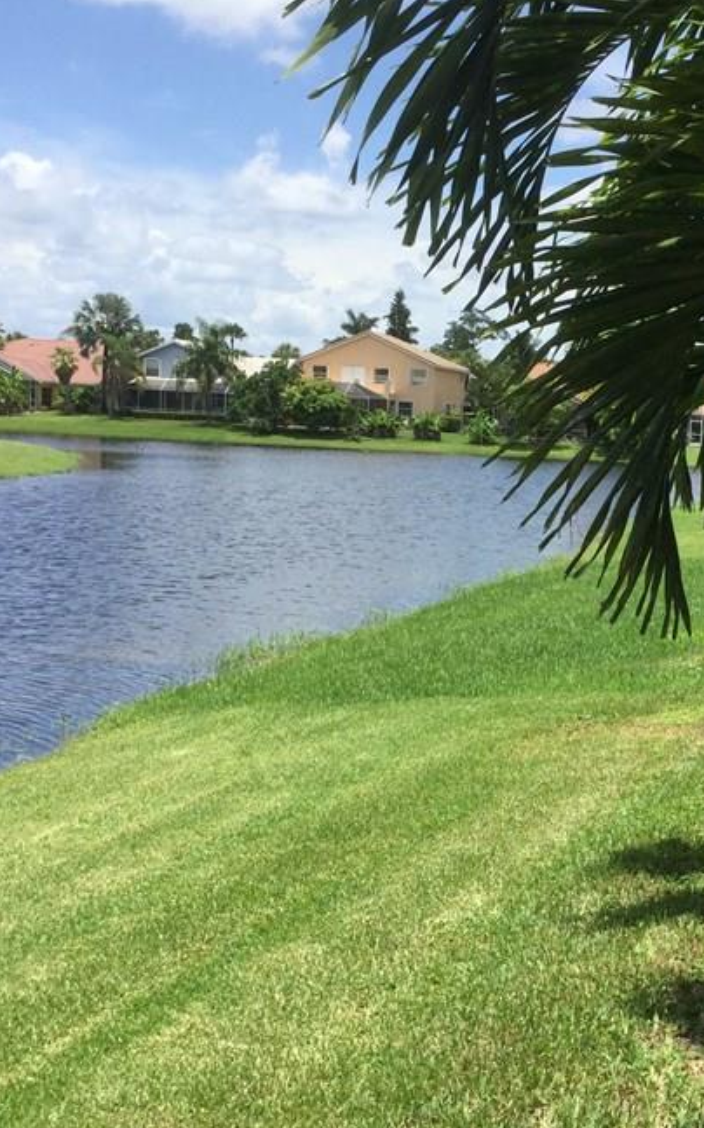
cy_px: 601
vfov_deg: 38.9
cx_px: 525
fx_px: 1597
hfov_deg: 24.6
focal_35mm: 52
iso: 25
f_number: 2.4
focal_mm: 3.3
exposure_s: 1/1359
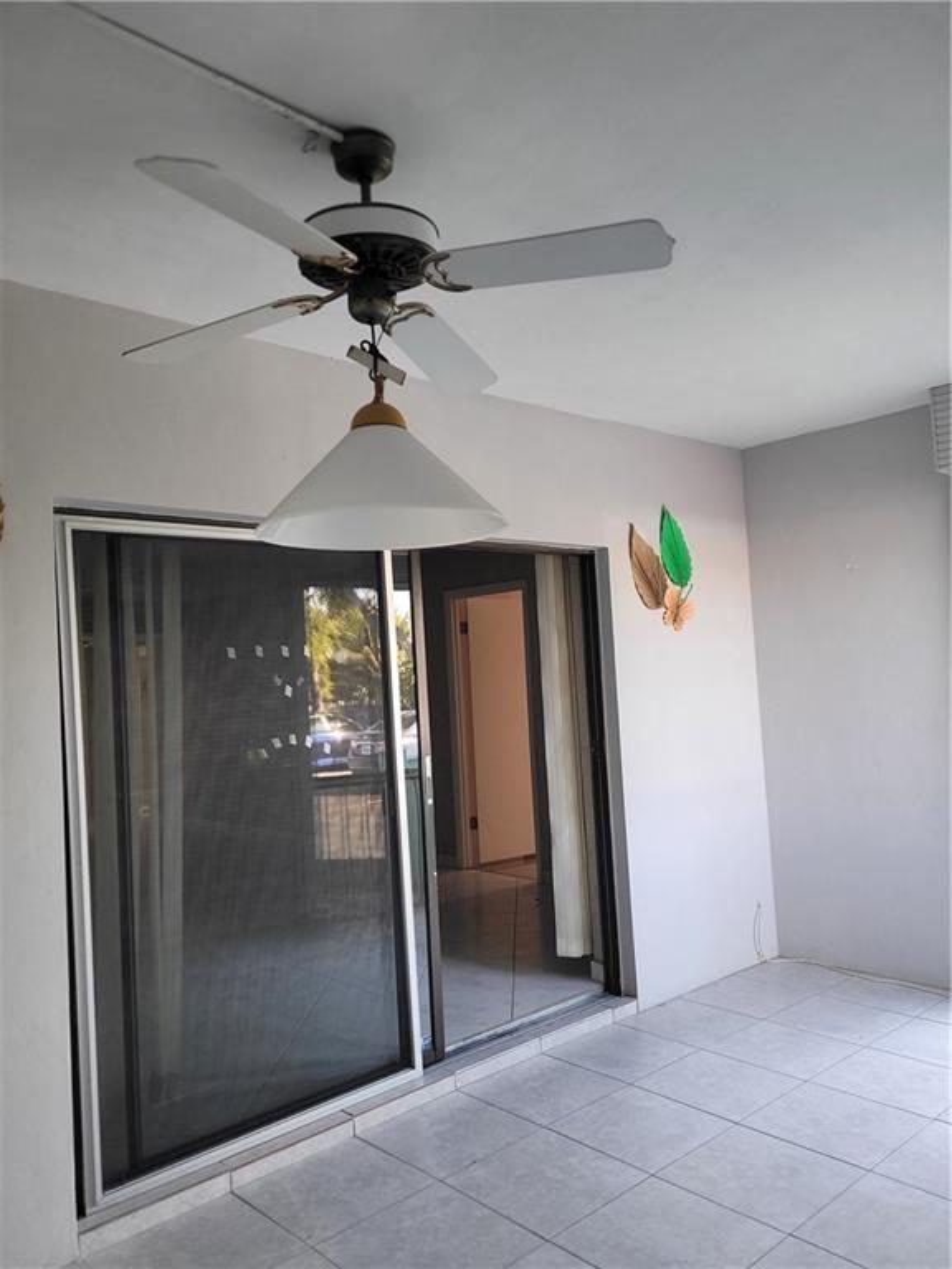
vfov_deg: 67.3
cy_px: 634
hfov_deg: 53.1
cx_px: 476
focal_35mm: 26
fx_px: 953
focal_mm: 5.4
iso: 200
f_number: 1.8
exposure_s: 1/120
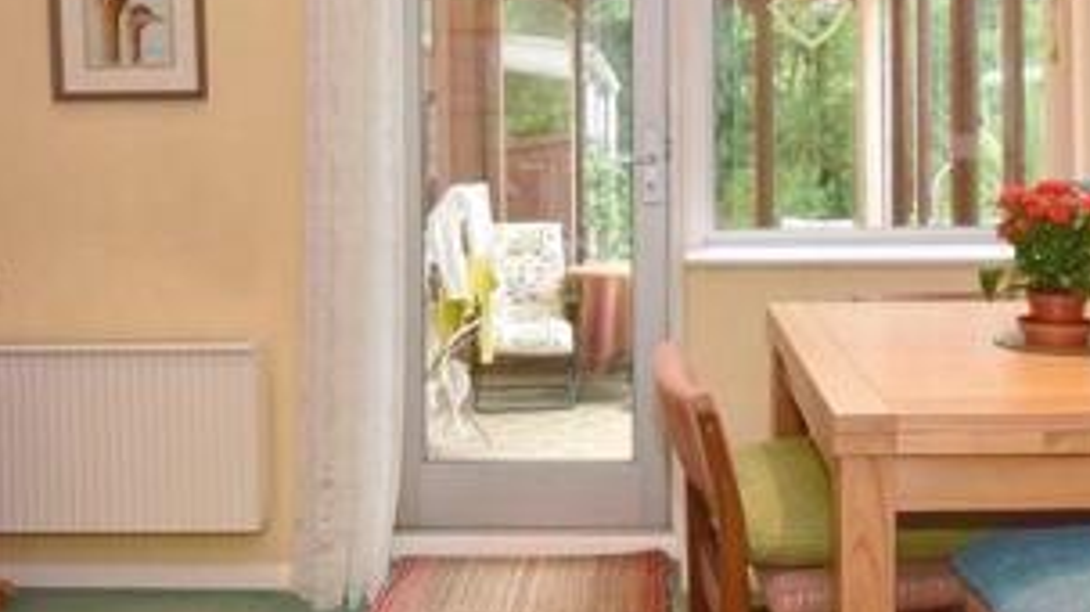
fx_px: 982
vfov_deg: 33.9
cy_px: 153
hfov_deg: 57.6
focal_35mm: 34
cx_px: 651
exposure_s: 1/25
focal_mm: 10
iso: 400
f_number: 11
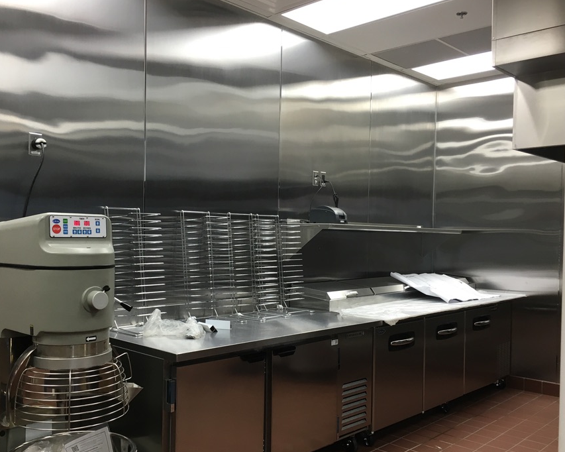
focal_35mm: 34
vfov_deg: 43.3
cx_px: 251
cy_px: 249
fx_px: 568
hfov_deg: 52.7
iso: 32
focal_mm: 4.15
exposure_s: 1/30
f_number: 2.2
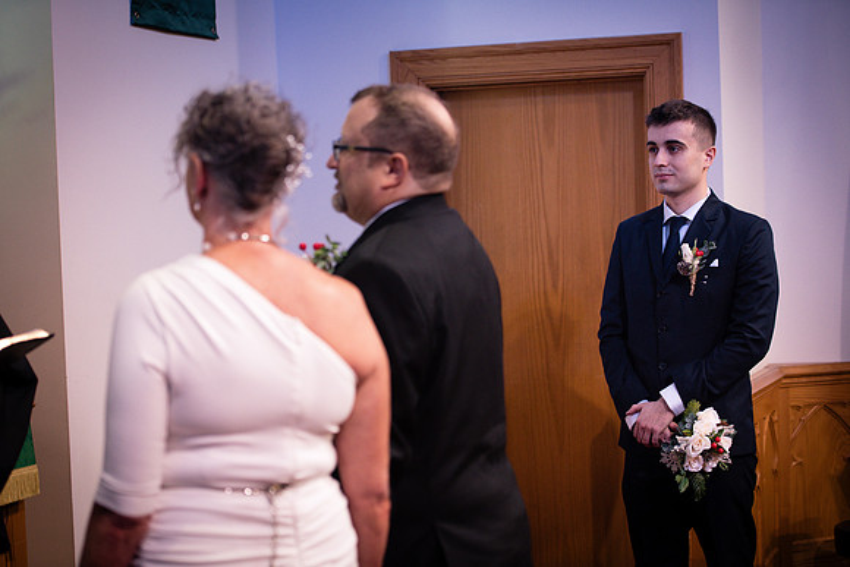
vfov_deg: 19.5
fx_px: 1653
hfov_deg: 28.8
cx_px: 425
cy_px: 284
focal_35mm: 70
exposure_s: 1/200
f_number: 2.8
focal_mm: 70
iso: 800
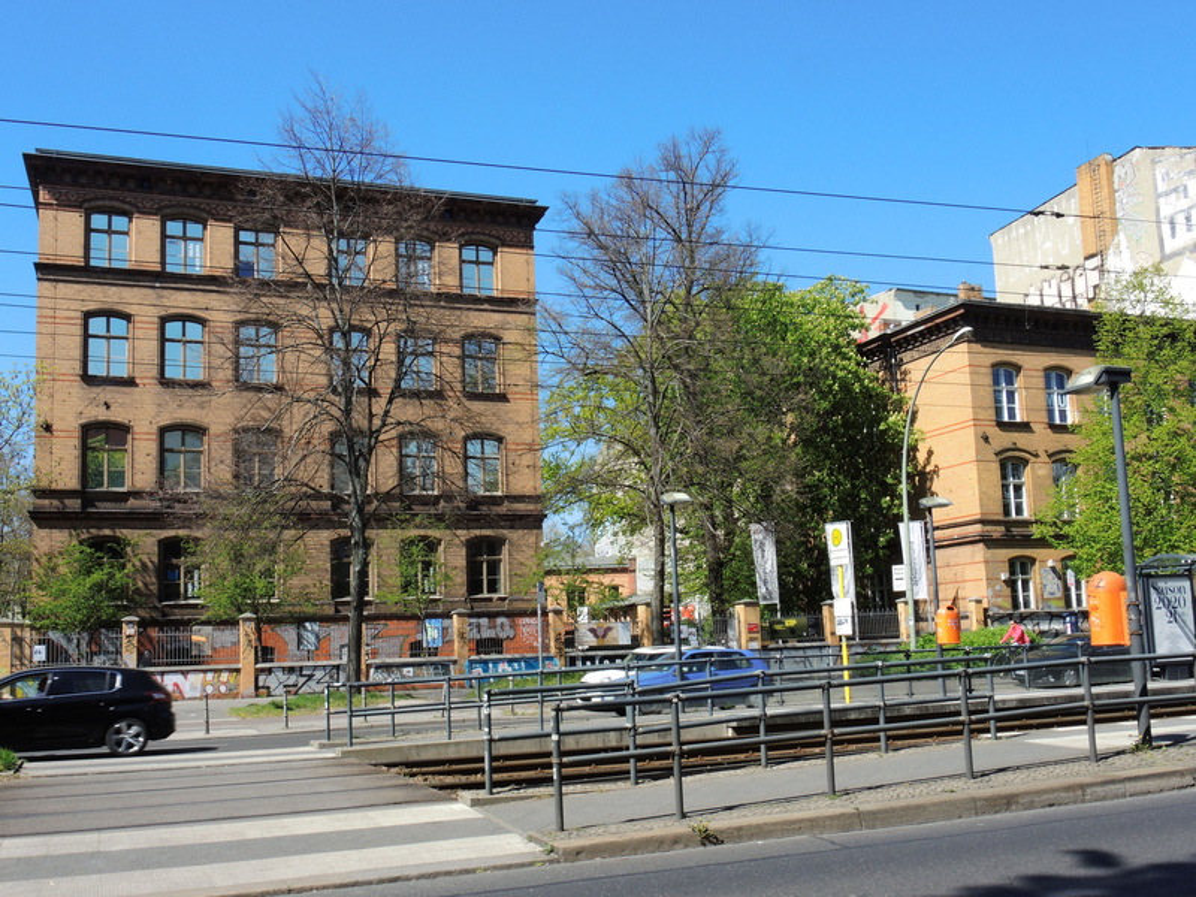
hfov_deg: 55.4
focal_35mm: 33
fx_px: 1140
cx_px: 598
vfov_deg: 42.9
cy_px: 448
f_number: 8
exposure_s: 1/250
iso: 200
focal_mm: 7
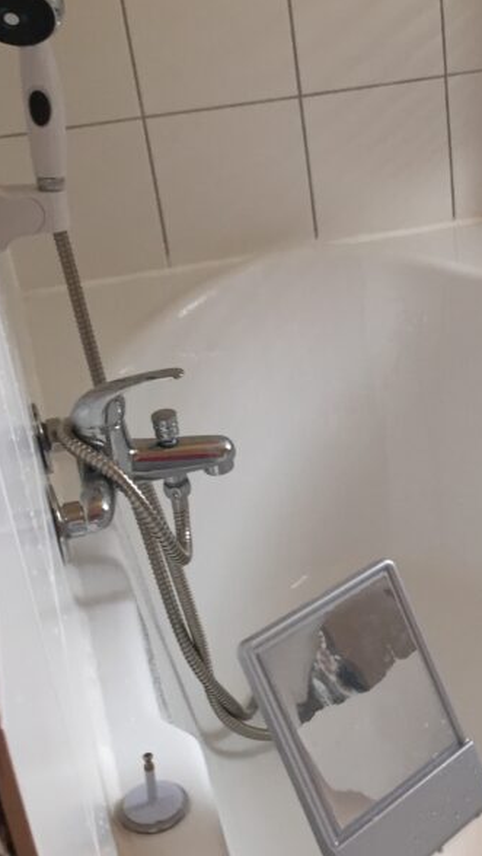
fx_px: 976
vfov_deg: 47.3
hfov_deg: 26.1
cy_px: 432
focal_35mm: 43
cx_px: 498
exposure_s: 1/33
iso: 100
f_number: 2.2
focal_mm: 4.15
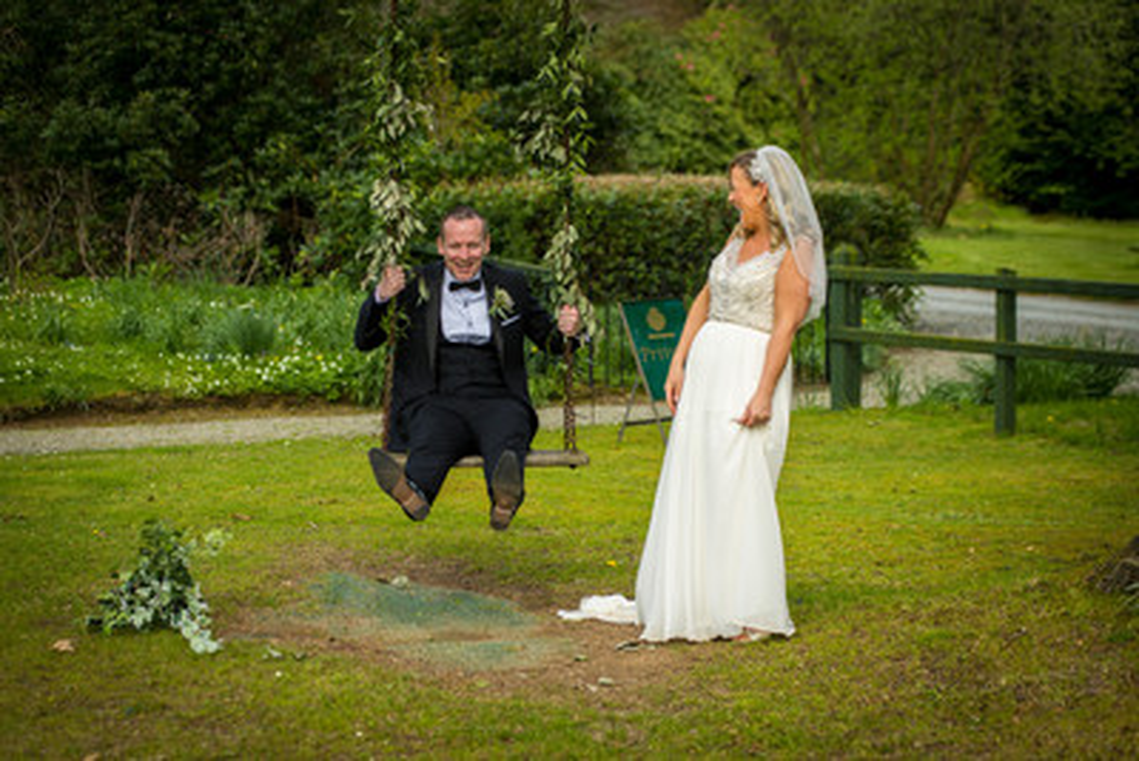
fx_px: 3716
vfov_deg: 11.7
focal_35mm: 117
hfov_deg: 17.4
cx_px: 542
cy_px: 447
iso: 160
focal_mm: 100
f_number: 2.8
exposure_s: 1/800
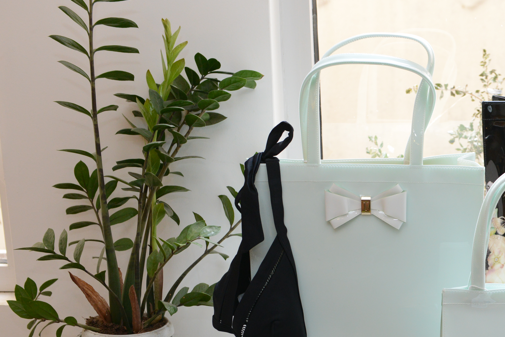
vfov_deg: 17.9
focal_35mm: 75
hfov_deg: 26.2
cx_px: 441
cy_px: 296
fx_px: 1052
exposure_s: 1/125
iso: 1250
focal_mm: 38
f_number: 4.5
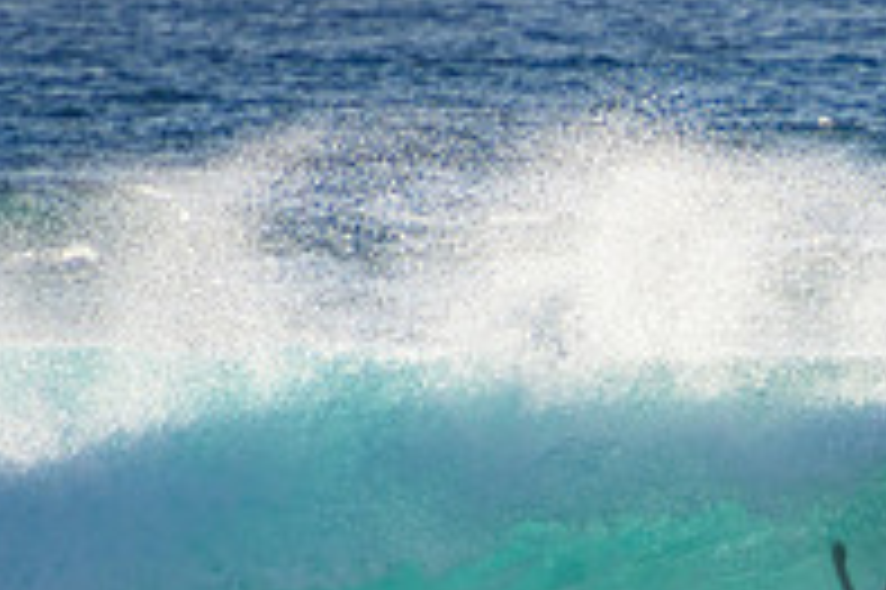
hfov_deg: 1.2
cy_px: 574
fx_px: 42344
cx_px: 1295
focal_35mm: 1722
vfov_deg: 0.8
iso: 280
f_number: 5.6
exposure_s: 1/2000
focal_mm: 390
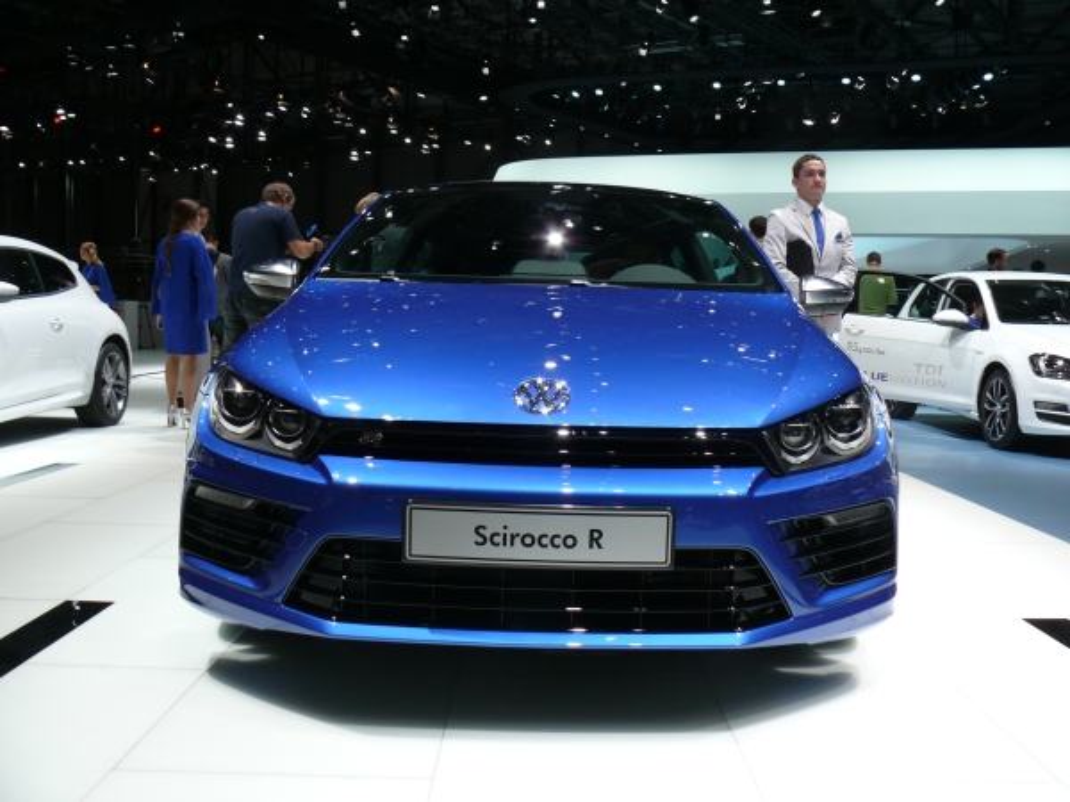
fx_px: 1082
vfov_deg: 40.7
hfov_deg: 52.6
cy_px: 401
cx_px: 535
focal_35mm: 35
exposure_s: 1/200
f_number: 4
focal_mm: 7.4
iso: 100
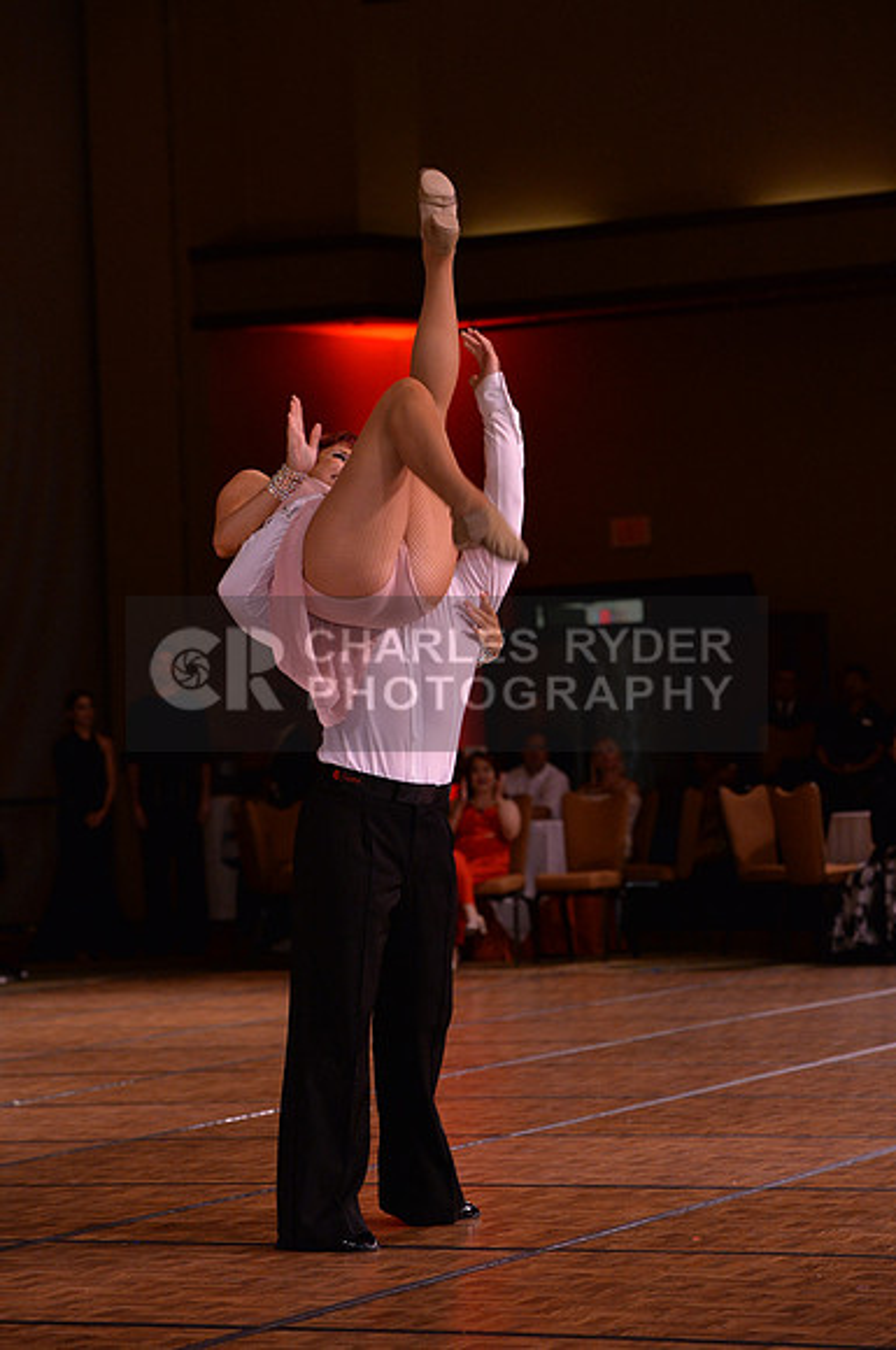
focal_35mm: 105
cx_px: 448
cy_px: 675
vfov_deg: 19.5
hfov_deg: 13.0
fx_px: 3931
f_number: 5
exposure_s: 1/250
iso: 2000
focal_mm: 105
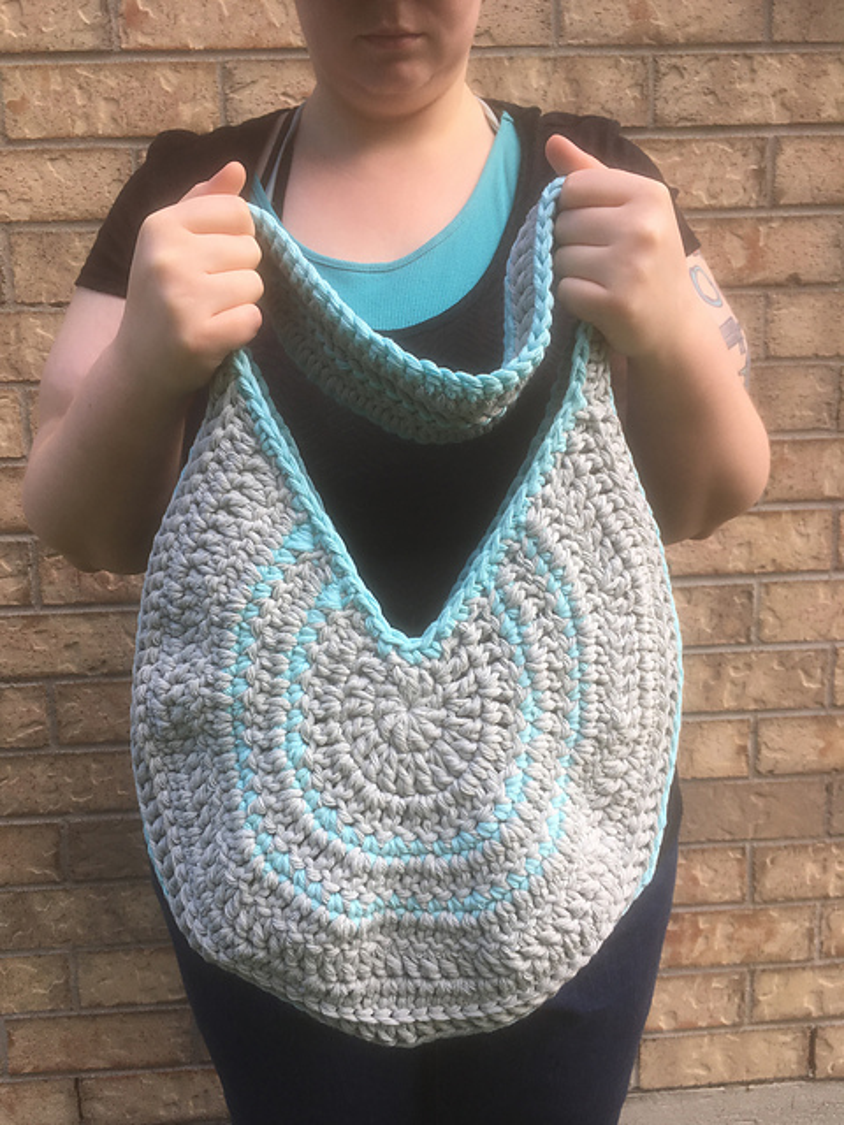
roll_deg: +1.3
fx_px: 943
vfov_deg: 61.7
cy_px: 562
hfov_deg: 48.2
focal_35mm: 29
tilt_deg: -9.8
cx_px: 422
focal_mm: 4.15
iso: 25
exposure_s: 1/240
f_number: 2.2
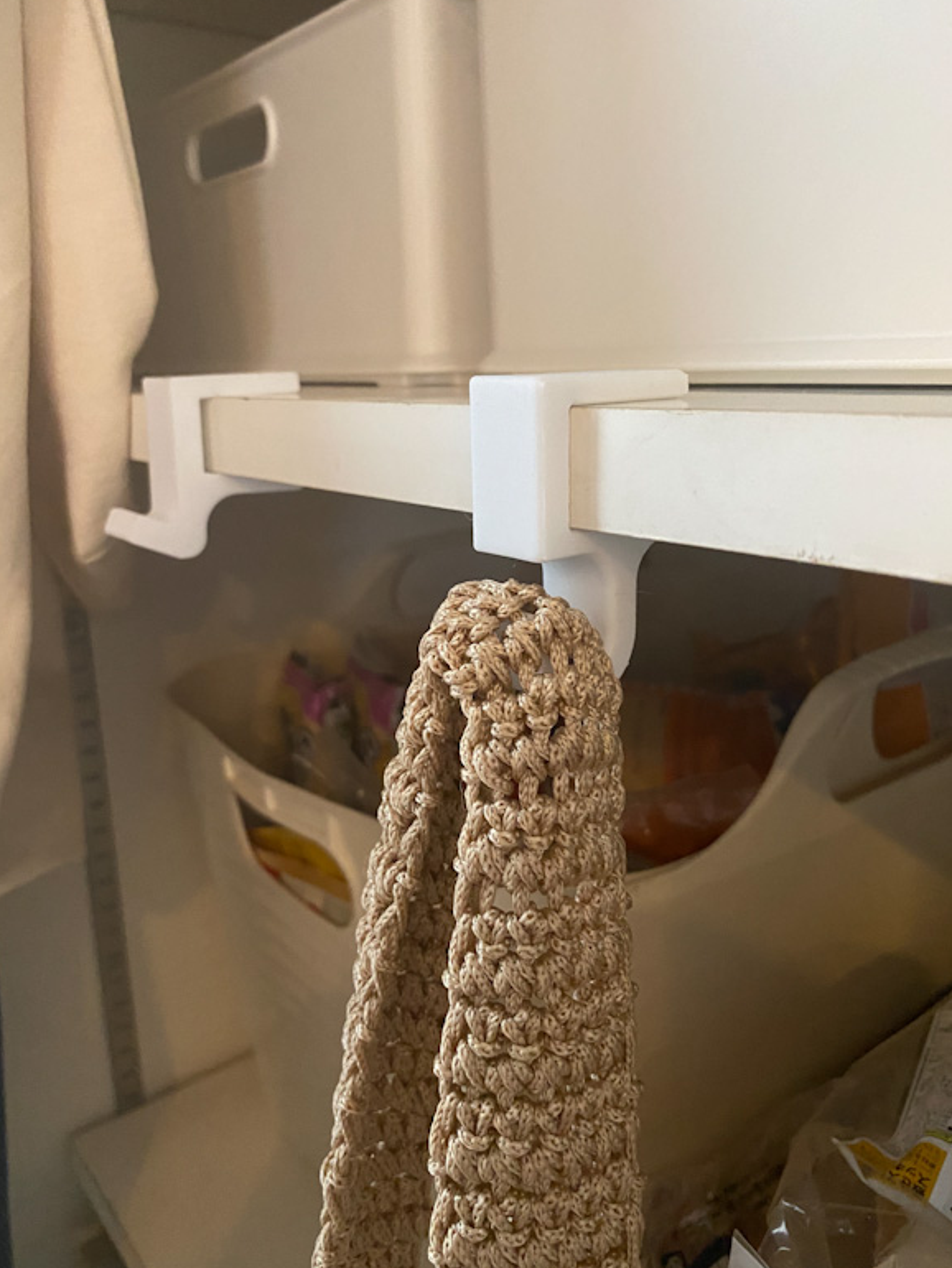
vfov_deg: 65.3
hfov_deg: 51.4
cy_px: 621
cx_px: 489
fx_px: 990
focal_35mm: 27
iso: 500
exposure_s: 1/35
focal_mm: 4.25
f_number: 1.8
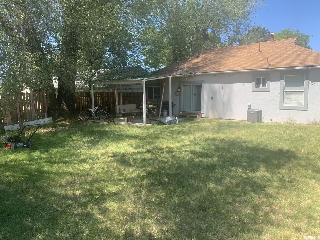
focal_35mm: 26
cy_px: 120
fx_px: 240
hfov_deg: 67.3
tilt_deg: -5.4
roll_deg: +0.1
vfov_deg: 53.1
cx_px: 160
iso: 25
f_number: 1.8
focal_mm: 4.25
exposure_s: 1/597
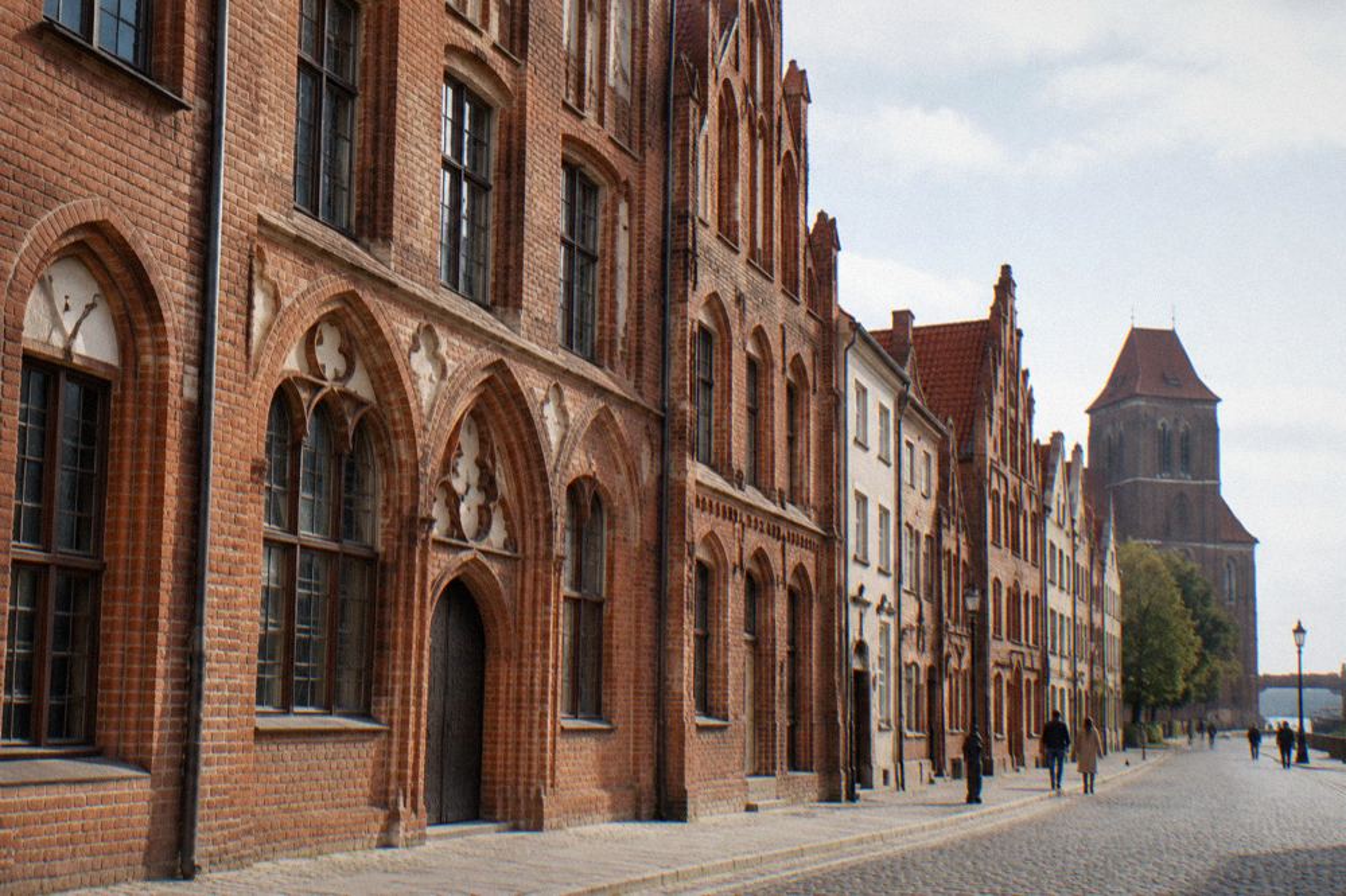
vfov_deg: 46.4
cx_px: 673
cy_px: 448
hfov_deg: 65.5
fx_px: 1046
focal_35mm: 28
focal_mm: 28
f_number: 5.6
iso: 320
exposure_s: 1/500
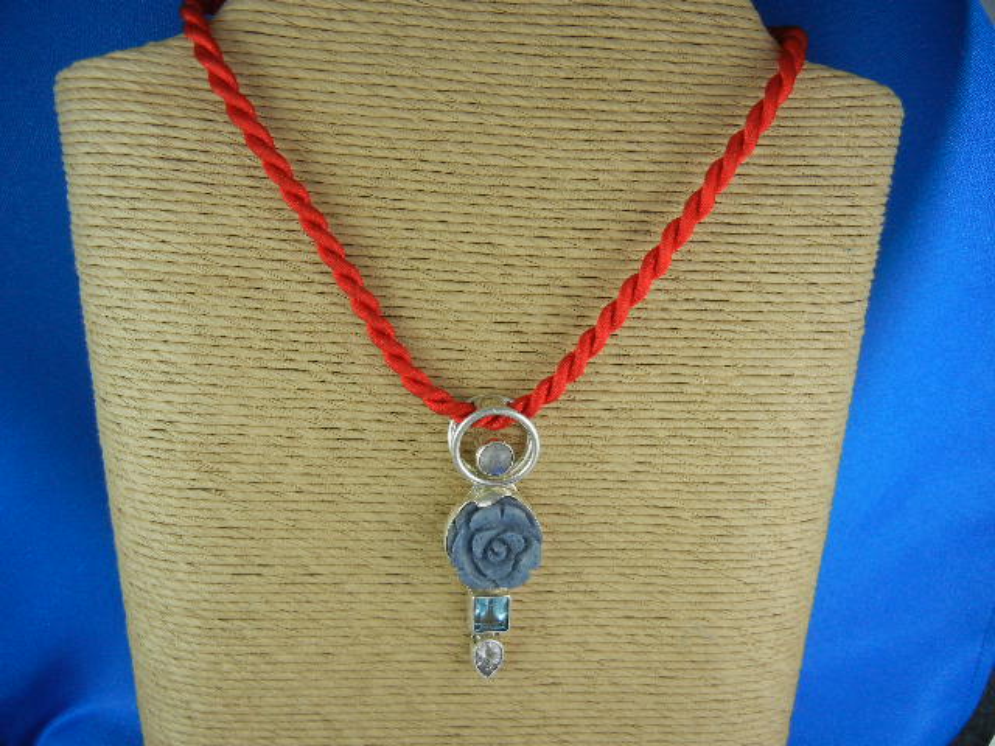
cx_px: 498
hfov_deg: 60.0
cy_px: 373
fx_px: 862
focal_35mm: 30
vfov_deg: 46.8
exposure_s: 1/61.1
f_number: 3.5
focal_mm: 5.4
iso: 400
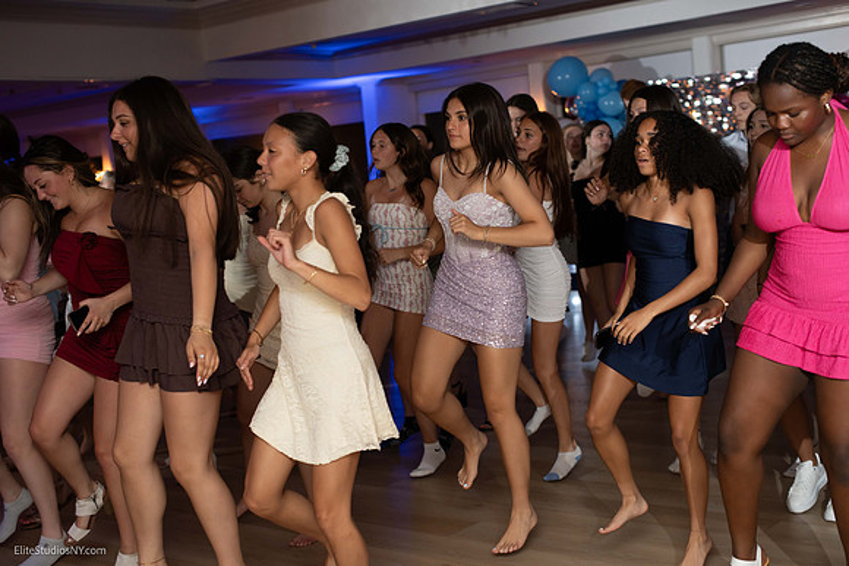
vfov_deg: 27.0
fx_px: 1179
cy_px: 283
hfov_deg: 39.6
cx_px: 424
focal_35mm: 50
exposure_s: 1/125
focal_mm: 50
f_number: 2.8
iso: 1600
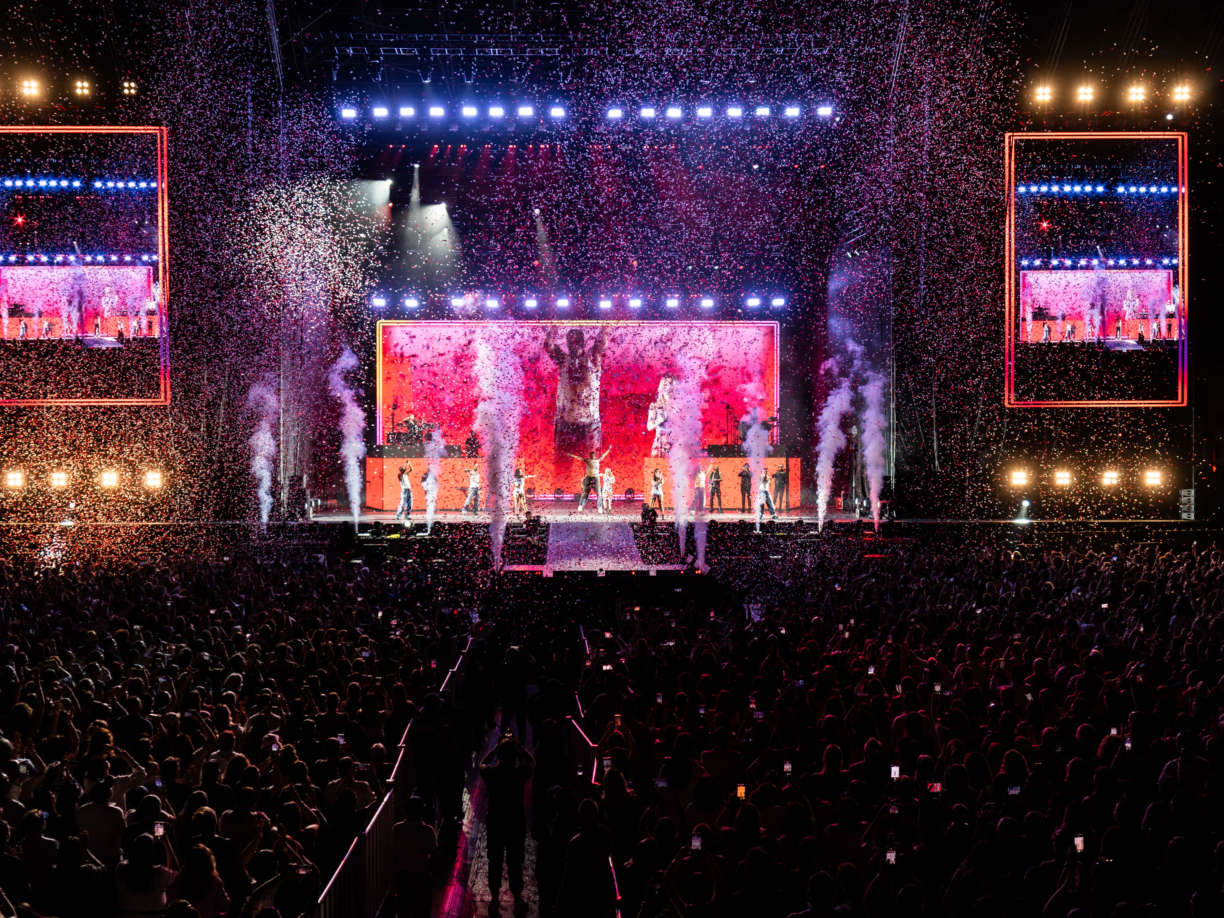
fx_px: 1344
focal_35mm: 38
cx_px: 580
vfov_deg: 37.7
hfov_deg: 49.0
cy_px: 458
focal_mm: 35
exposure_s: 1/320
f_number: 2.8
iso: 100
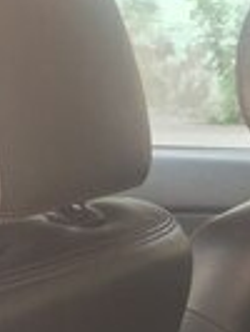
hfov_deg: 13.3
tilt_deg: -30.8
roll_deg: -5.5
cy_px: 584
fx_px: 1038
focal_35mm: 108
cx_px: 320
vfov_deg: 15.7
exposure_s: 1/50
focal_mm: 4.15
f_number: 2.2
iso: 32
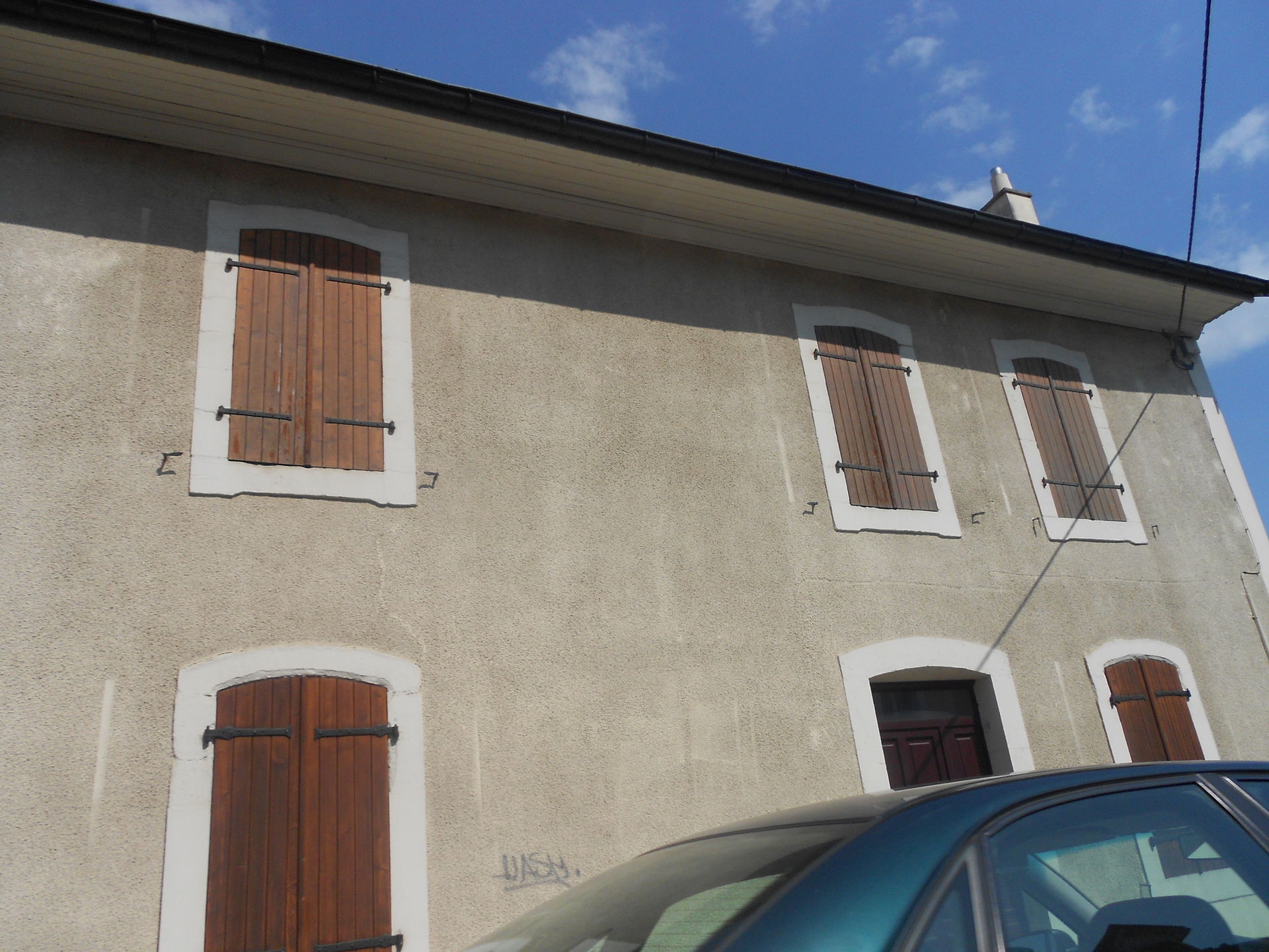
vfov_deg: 53.1
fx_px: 953
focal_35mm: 26
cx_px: 634
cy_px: 476
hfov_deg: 67.3
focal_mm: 4.6
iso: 80
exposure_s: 1/320
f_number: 8
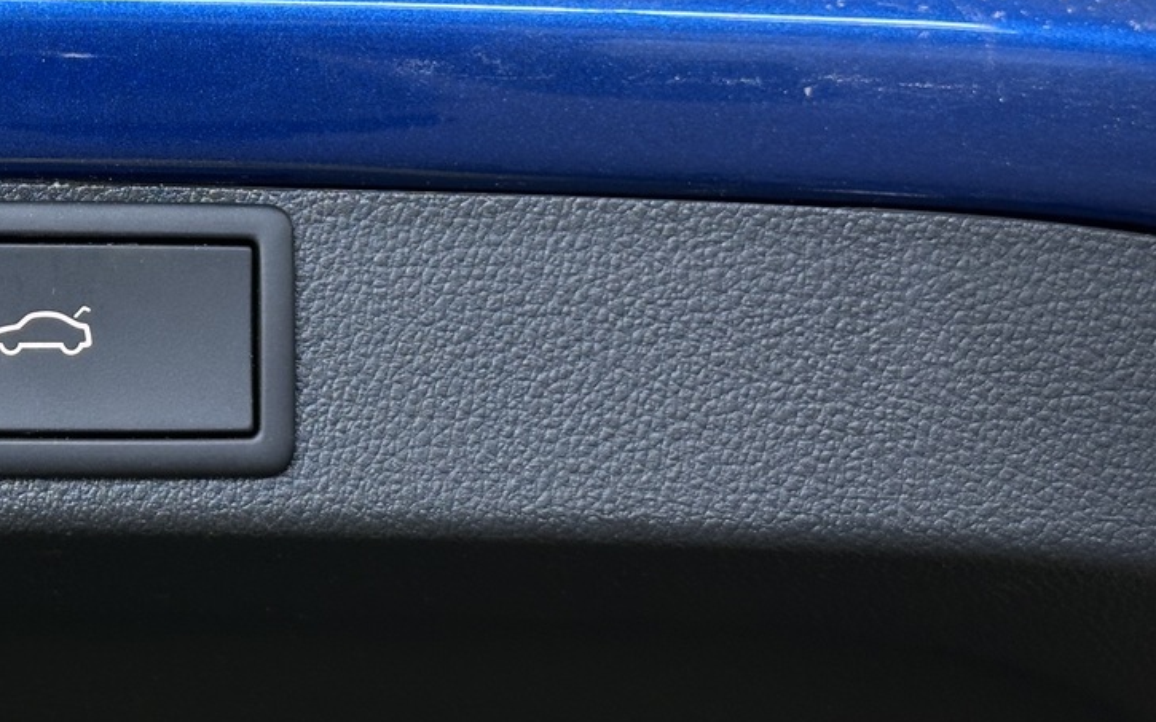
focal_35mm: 101
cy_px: 209
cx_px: 11
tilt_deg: +26.7
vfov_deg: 12.9
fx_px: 3182
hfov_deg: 20.0
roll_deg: +8.9
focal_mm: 6.86
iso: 64
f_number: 1.78
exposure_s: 1/50
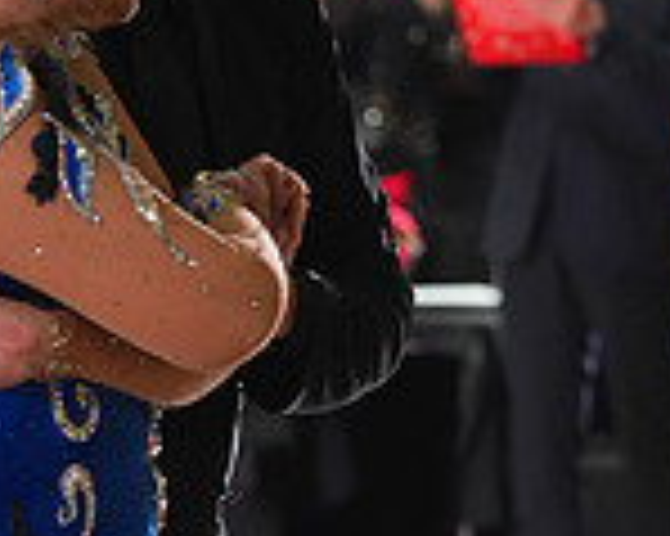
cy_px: 734
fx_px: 7808
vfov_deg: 3.9
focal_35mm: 394
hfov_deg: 4.9
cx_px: 20
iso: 3200
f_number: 4
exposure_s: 1/200
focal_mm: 108
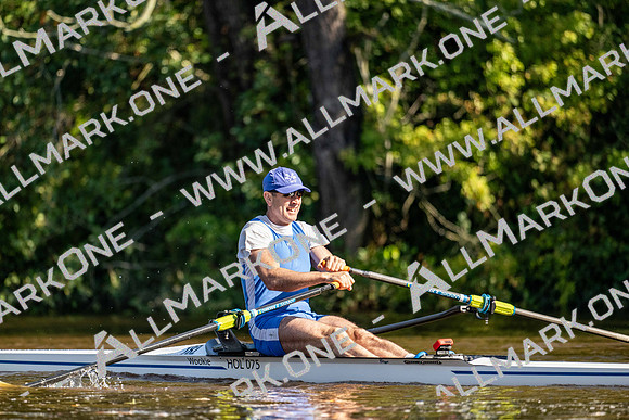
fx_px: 6990
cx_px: 314
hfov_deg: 5.2
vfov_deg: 3.4
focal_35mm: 400
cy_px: 210
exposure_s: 1/3200
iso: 1000
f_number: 4.5
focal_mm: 400
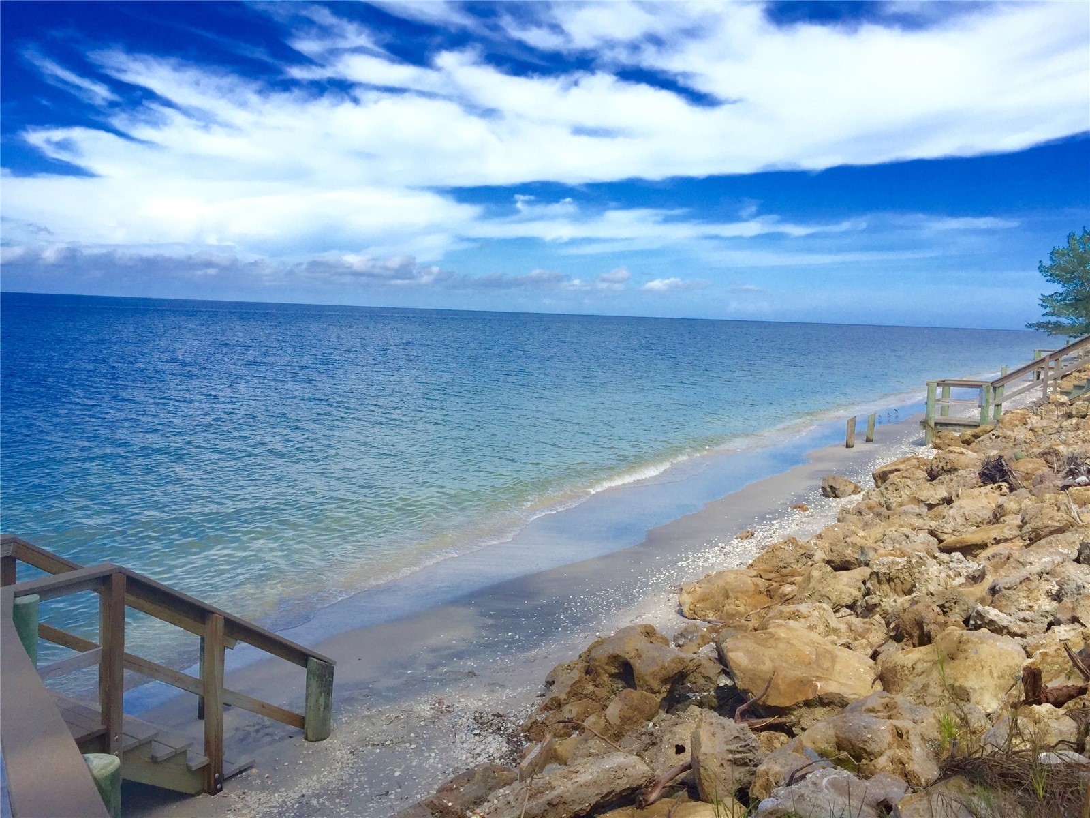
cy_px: 409
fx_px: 913
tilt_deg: -4.0
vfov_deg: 48.2
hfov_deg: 61.7
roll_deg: -3.0
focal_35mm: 29
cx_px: 545
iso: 32
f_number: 2.2
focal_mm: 4.15
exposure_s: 1/3049
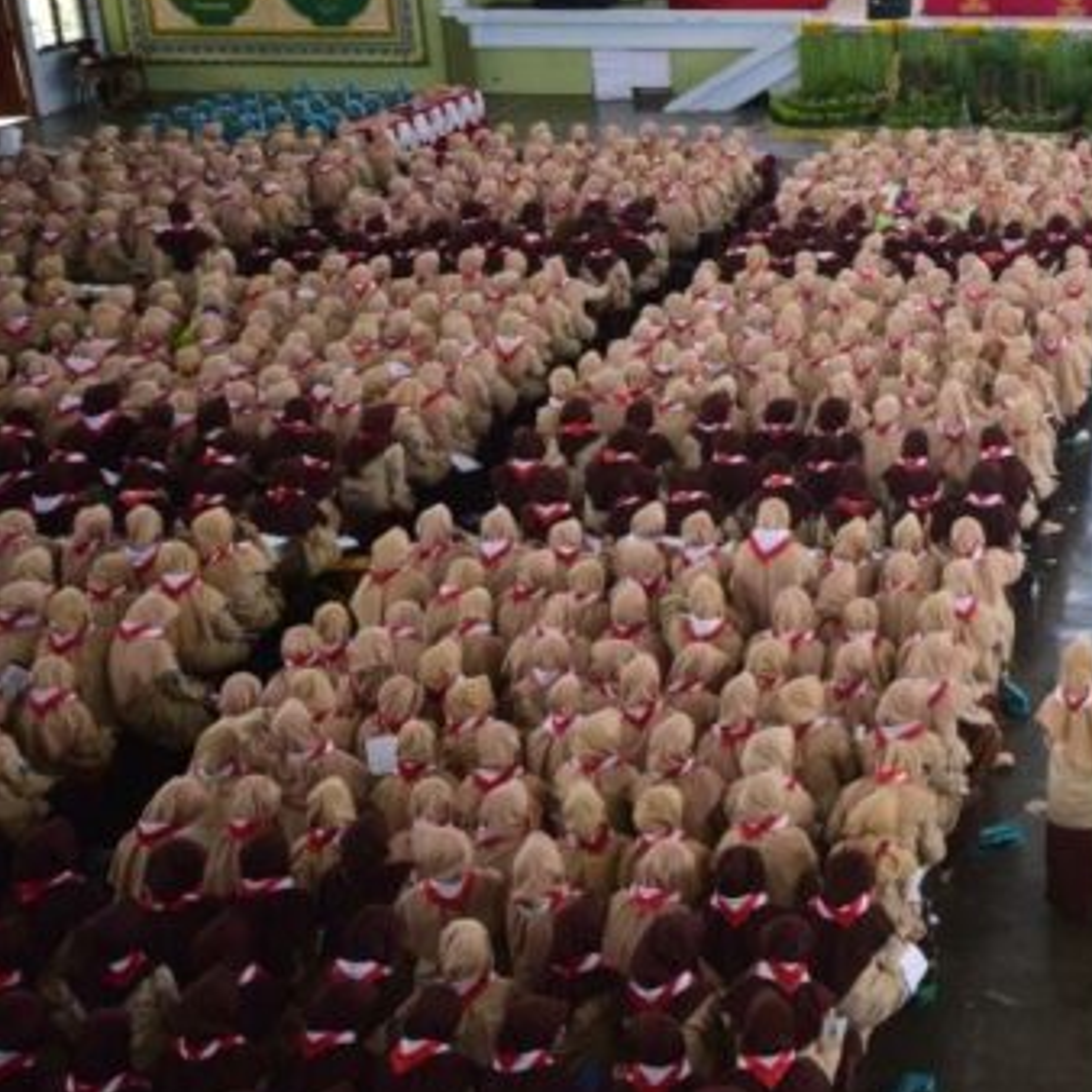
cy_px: 362
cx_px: 1237
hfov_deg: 26.9
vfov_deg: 29.3
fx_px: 2070
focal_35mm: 58
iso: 1600
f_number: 5.6
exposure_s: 1/125
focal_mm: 20
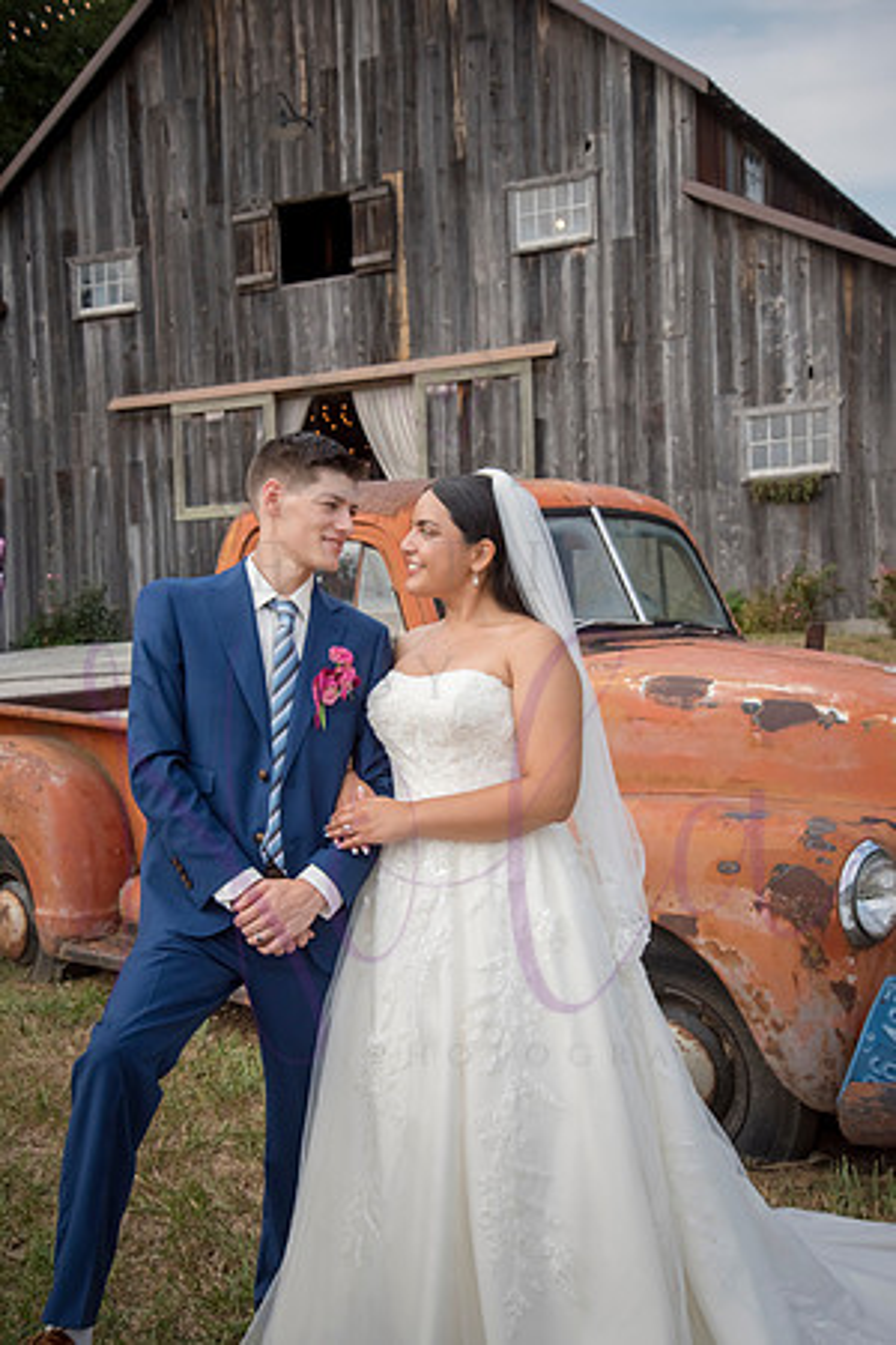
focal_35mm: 48
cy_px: 672
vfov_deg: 41.1
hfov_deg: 28.1
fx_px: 1792
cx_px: 448
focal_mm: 48
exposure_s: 1/640
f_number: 10
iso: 400
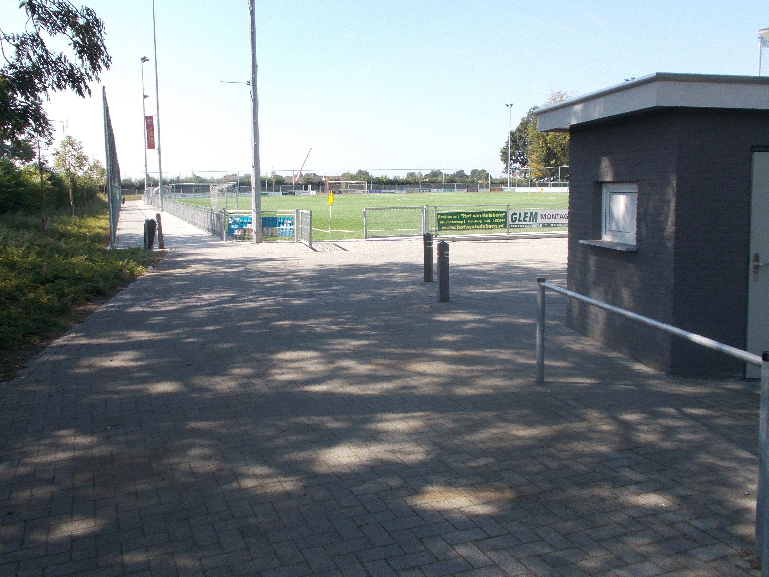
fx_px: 689
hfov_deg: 58.3
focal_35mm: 31
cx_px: 353
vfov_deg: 45.3
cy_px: 245
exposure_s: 1/400
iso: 80
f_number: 3.2
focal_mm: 4.6
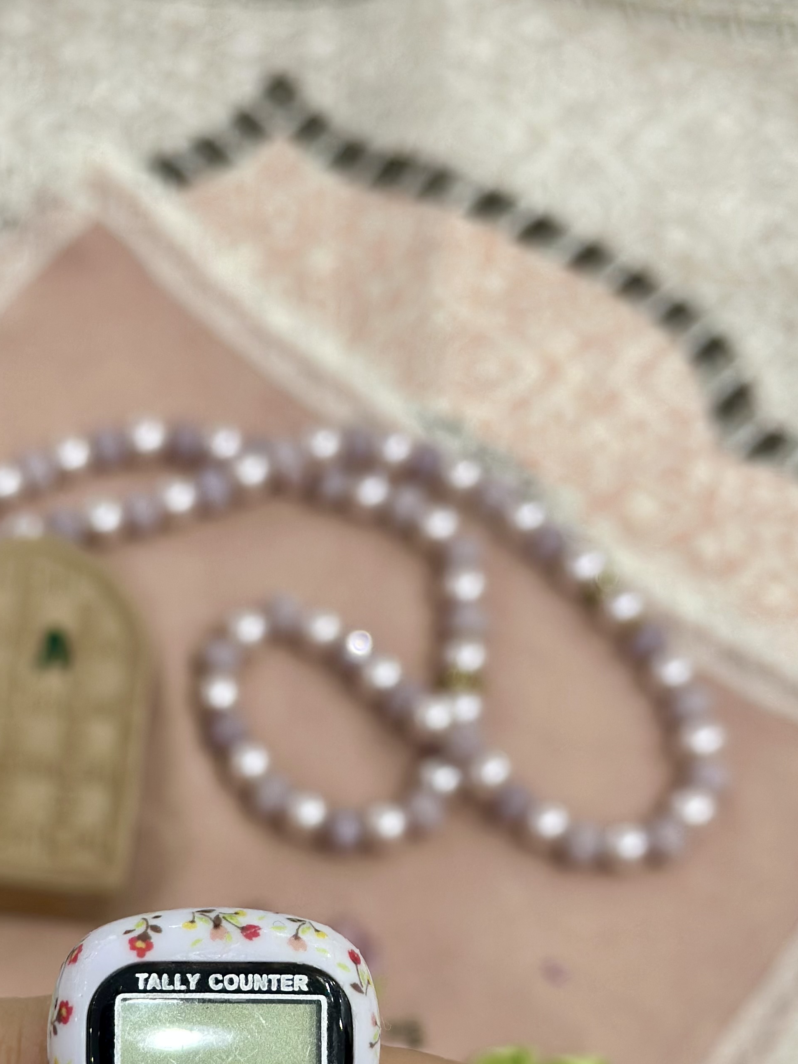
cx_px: 196
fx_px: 2336
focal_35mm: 76
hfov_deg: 19.2
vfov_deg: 25.3
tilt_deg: -63.6
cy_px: 825
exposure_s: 1/50
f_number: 1.78
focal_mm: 6.86
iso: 125
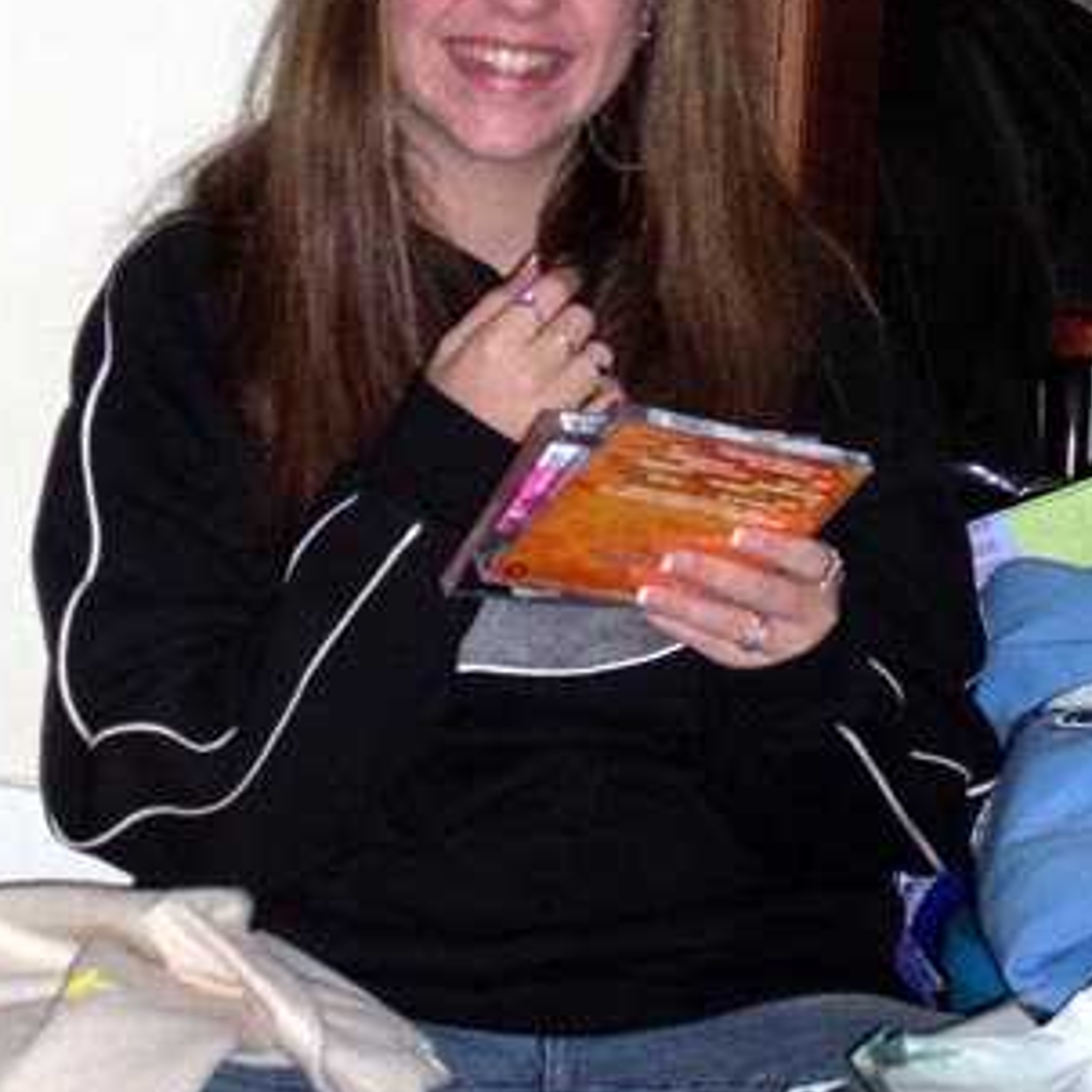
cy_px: 325
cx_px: 506
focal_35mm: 150
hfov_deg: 11.6
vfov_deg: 11.6
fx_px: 5354
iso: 301
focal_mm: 24
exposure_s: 1/60
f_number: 4.9
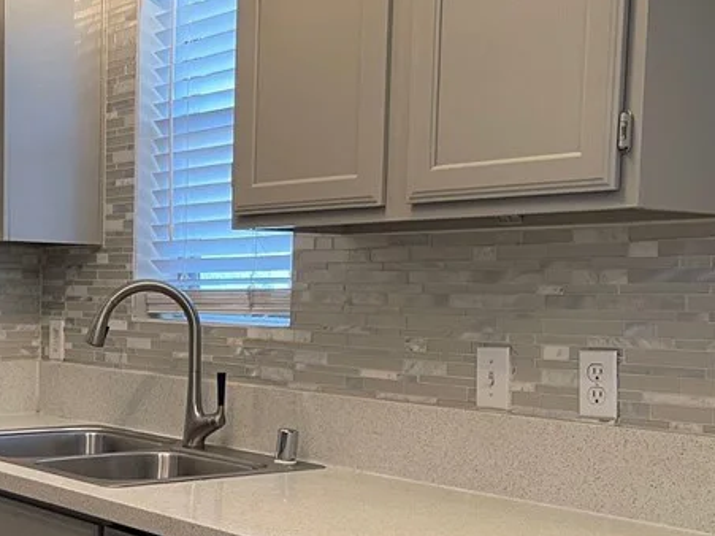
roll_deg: -0.9
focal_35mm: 59
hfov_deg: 31.5
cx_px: 100
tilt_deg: -4.6
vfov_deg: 24.6
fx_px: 1218
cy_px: 374
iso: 160
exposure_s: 1/60
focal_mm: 5.1
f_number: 1.6
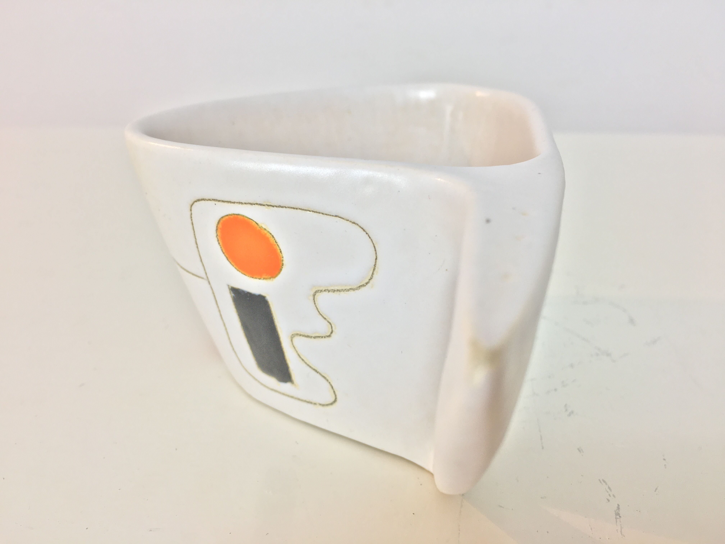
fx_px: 607
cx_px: 362
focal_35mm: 29
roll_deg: -0.1
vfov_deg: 48.2
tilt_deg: -23.4
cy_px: 272
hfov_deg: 61.7
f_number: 2.2
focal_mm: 4.15
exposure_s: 1/33
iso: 25
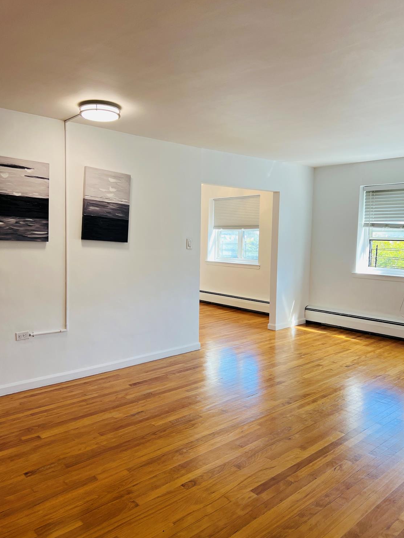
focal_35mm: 27
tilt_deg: -5.0
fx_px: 420
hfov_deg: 51.3
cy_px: 271
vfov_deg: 65.3
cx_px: 203
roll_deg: -1.0
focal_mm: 5.7
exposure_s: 1/158
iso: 40
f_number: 1.5
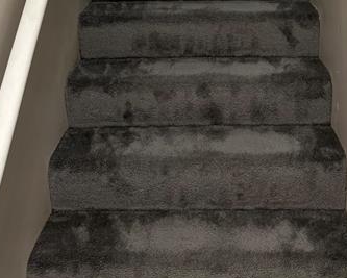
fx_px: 555
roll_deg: +0.6
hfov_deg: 34.6
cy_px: -83
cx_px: 208
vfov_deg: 24.5
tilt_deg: -1.4
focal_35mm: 54
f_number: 1.78
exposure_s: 1/60
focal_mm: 6.86
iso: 320
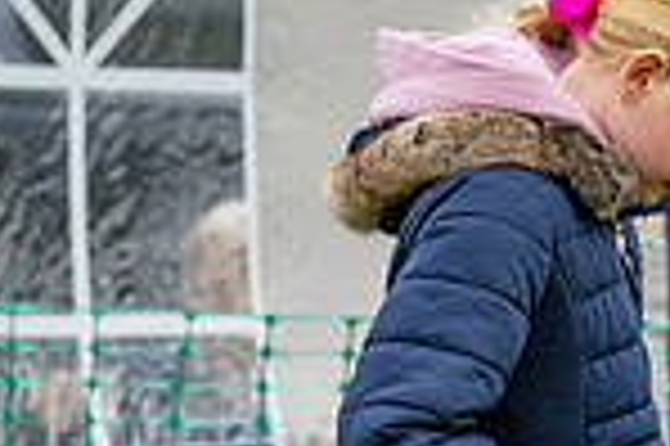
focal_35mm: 353
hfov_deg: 5.8
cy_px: 897
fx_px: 6562
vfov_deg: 3.8
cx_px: 1173
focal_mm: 78
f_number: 4.5
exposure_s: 1/2000
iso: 400
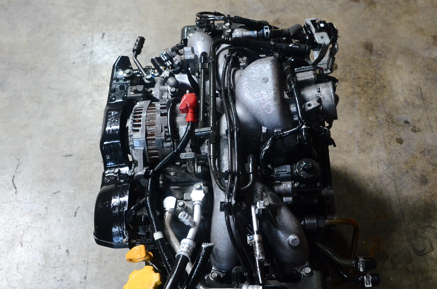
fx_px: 521
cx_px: 248
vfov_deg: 30.8
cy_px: 192
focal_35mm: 43
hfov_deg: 45.4
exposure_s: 1/100
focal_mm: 20
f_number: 5
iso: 2500
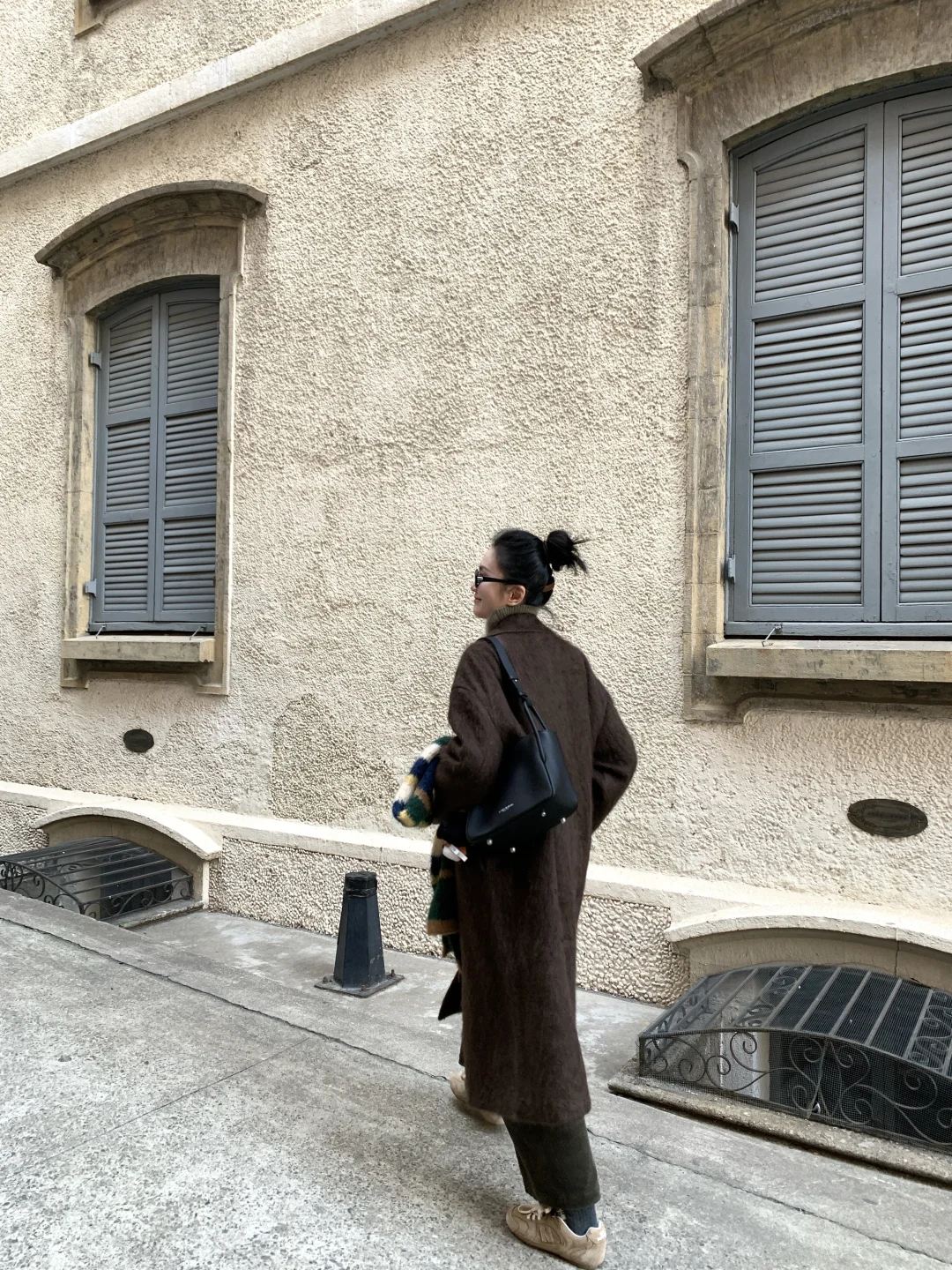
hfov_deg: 53.1
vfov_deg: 67.3
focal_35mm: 26
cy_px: 635
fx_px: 953
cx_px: 476
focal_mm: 4.25
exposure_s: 1/121
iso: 80
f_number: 1.8
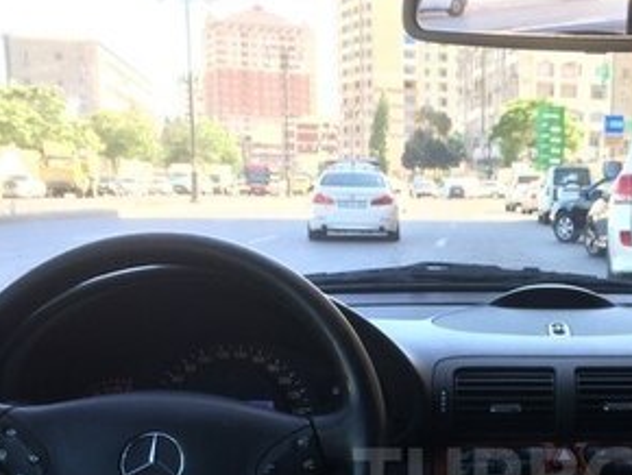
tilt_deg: -14.9
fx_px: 1206
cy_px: 480
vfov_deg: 21.5
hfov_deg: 28.2
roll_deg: -2.1
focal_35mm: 66
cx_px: 575
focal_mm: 4.15
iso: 32
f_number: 2.2
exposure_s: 1/121
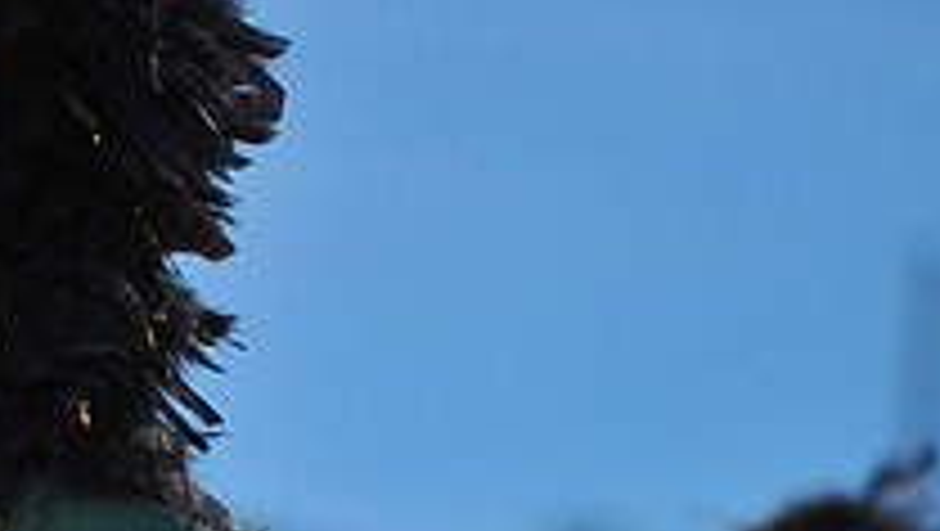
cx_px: 166
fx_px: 10877
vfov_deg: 2.8
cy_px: 1188
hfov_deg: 4.9
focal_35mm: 436
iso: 4000
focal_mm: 150
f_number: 5.6
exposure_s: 1/200
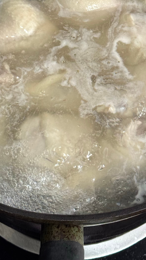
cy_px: 24
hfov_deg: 12.0
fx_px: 695
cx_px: 74
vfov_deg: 20.7
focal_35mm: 101
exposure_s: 1/121
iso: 64
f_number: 1.78
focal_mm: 6.76
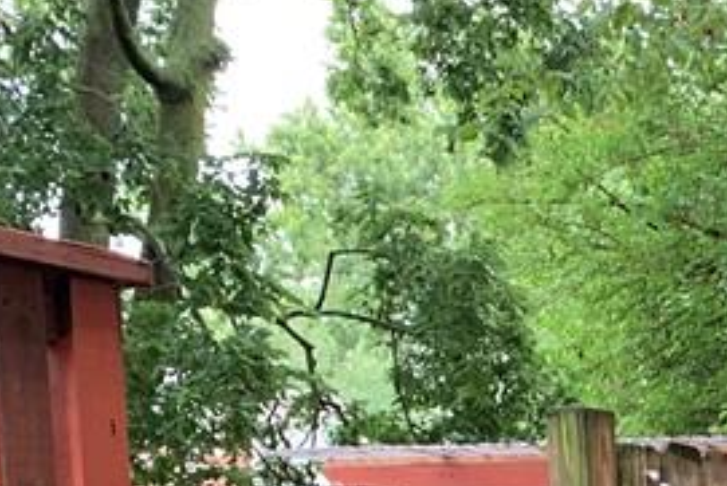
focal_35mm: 102
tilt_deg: -8.2
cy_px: 1015
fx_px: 2061
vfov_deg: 11.8
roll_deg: -0.8
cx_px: 1140
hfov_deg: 17.6
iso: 64
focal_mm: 4.25
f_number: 1.8
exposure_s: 1/121
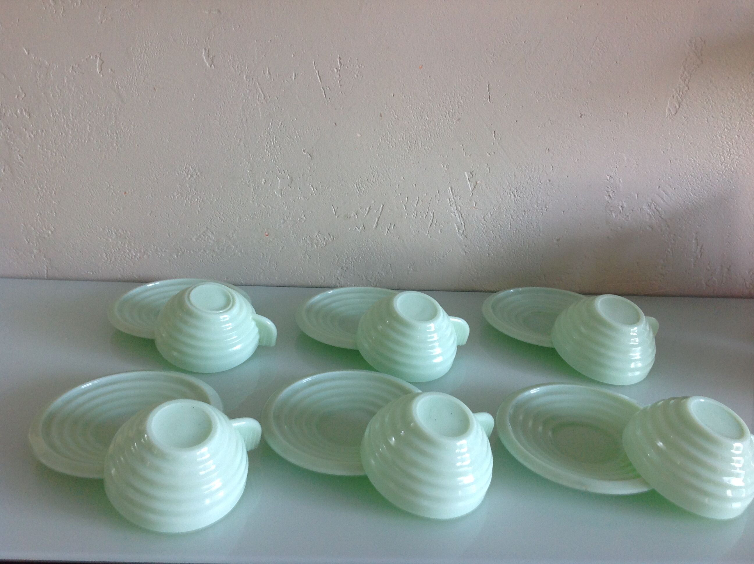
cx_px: 377
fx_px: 761
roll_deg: -2.6
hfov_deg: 52.7
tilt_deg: -24.8
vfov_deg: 40.6
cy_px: 282
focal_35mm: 35
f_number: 2.4
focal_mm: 4.28
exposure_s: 1/15
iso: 80
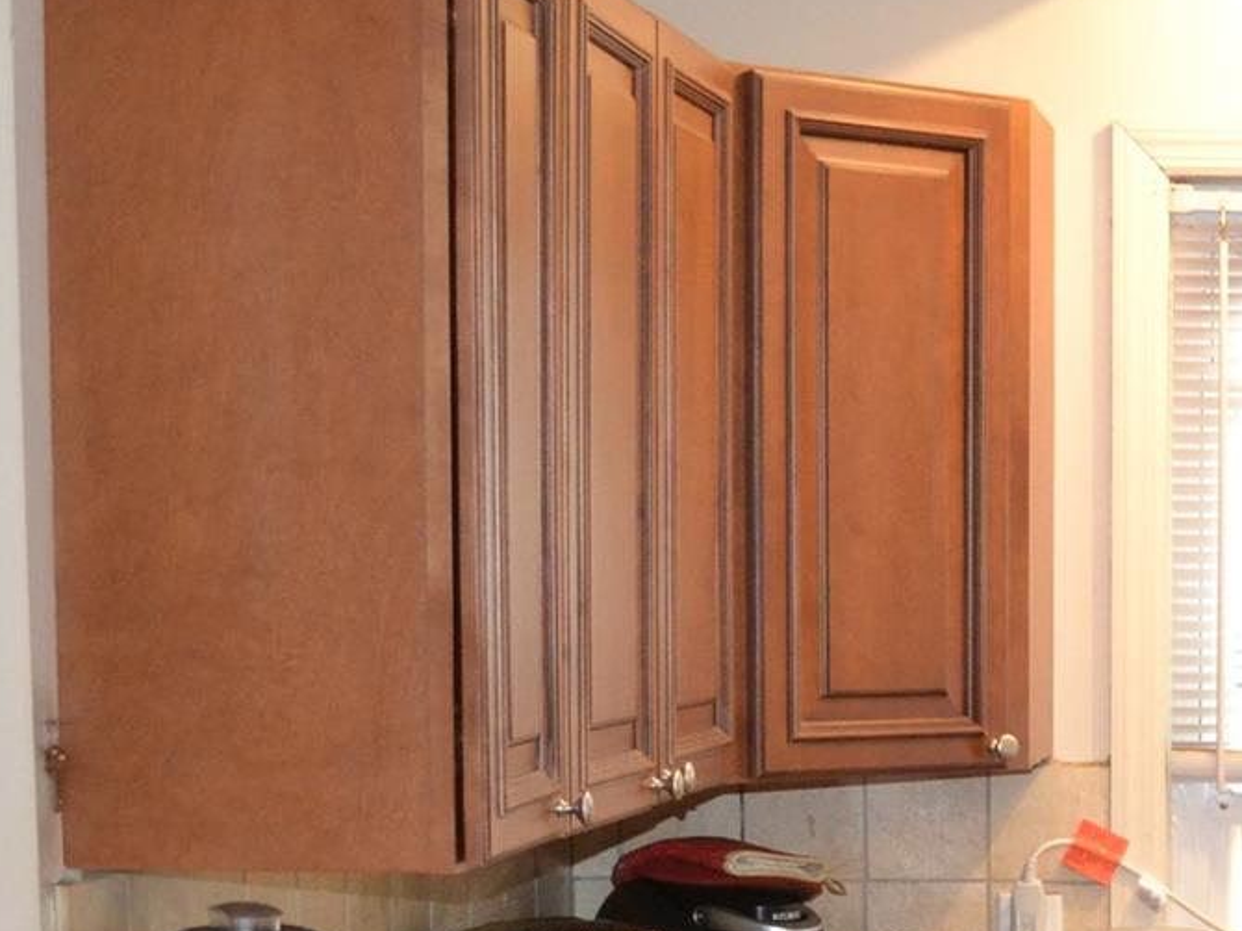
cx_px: 1572
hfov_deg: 18.9
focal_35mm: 97
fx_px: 3479
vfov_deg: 14.9
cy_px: 1004
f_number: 3.8
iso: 1800
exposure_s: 1/60
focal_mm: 22
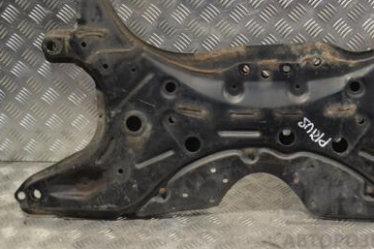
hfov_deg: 35.1
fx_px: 582
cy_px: 72
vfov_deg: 24.0
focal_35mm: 56
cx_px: 265
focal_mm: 24
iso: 3200
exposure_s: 1/200
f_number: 7.1
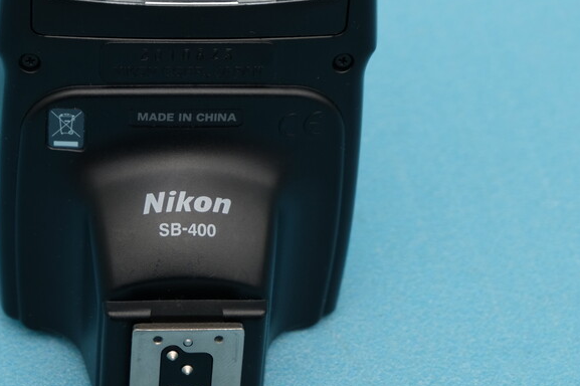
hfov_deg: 13.1
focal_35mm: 156
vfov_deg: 8.8
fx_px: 2512
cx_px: 173
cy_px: 109
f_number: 8
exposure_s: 1/125
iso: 200
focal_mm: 50
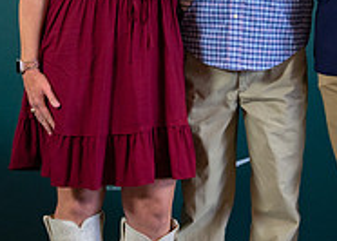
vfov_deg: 7.5
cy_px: 19
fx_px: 1829
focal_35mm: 191
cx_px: 229
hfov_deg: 10.5
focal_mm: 50
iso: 500
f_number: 1.2
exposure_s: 1/400
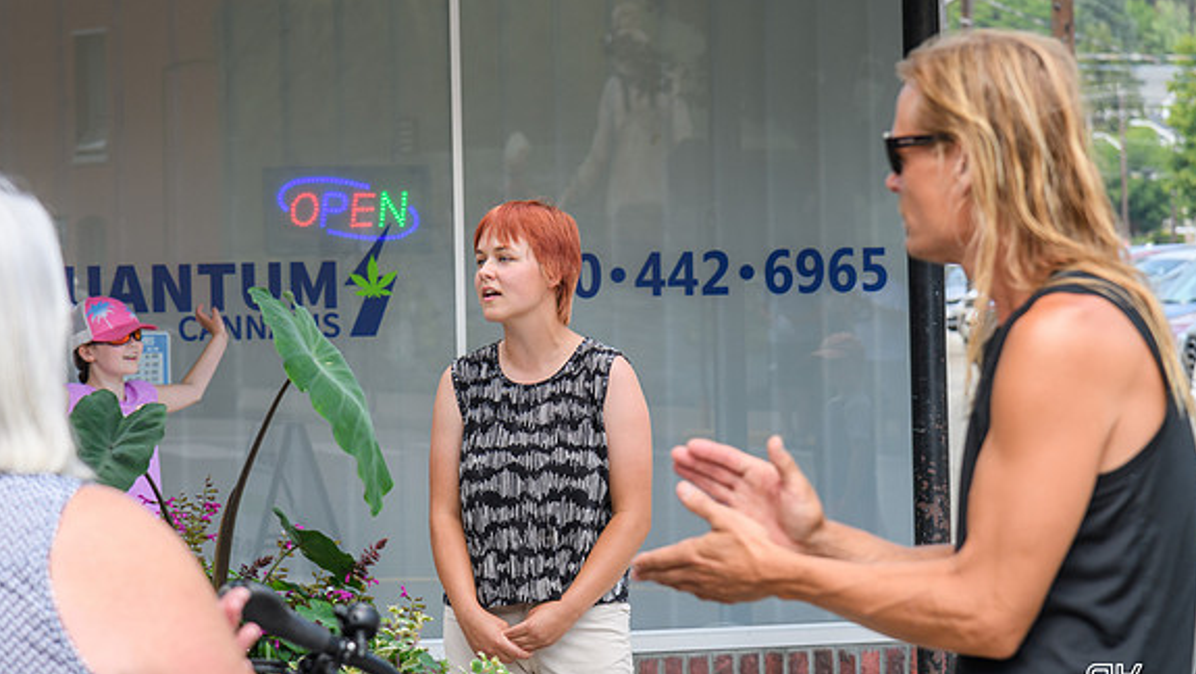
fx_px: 4600
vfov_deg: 8.4
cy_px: 307
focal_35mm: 145
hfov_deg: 14.8
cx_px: 686
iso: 320
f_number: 8
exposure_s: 1/200
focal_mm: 120
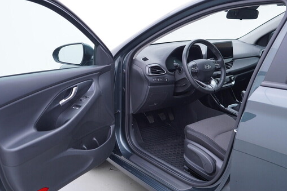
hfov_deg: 49.5
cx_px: 133
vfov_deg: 34.2
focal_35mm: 39
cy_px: 99
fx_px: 311
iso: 125
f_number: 2.8
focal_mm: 24
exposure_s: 1/40
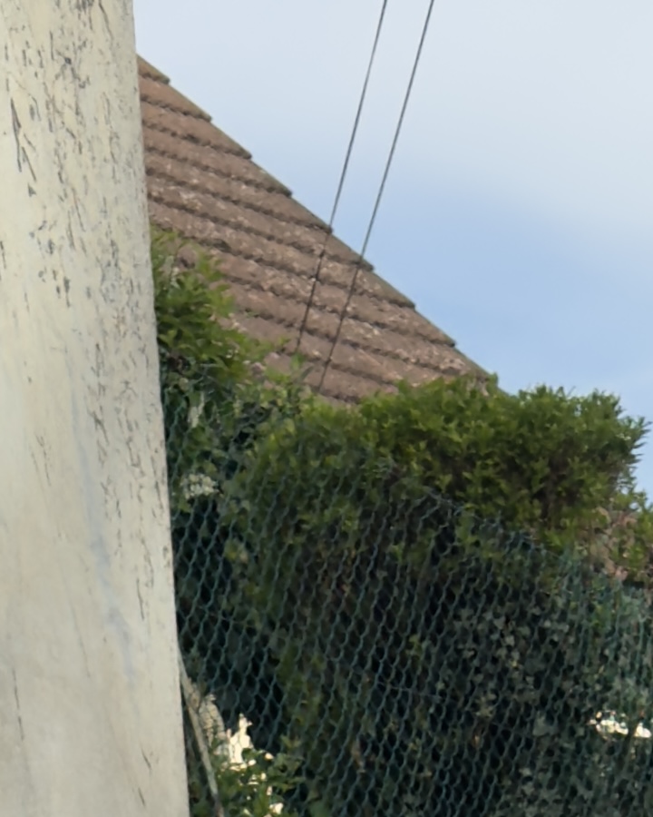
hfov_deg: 7.1
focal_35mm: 217
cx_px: 97
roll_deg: +4.3
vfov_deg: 7.9
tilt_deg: -11.2
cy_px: 2275
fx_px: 5242
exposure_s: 1/4854
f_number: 1.78
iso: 100
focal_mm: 6.76
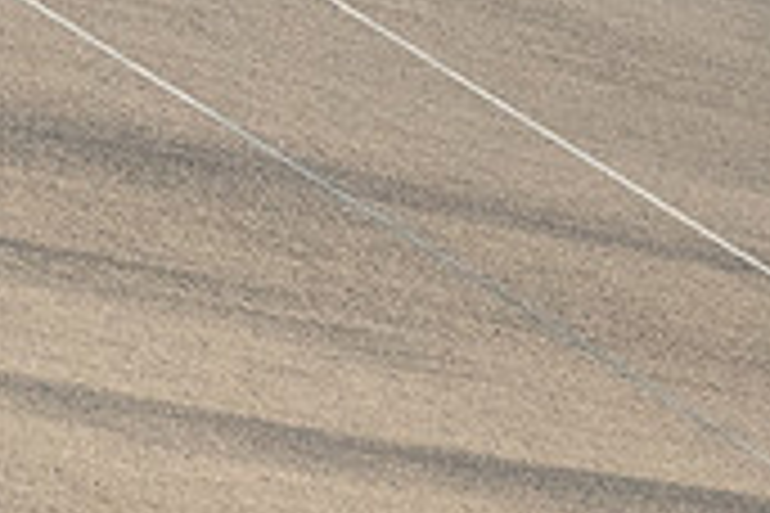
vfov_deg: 1.0
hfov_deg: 1.5
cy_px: -361
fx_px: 28595
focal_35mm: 1337
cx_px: -77
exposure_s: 1/4000
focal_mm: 153.3
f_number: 4.8
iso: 1600
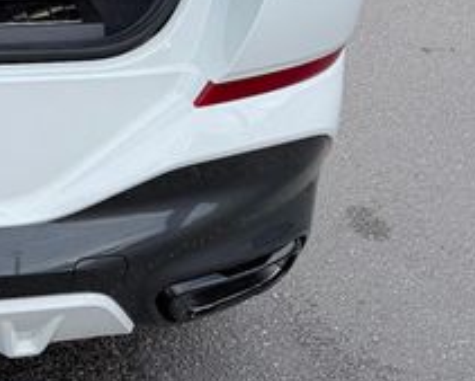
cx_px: -205
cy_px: -122
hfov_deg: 22.7
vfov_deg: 19.7
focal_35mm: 71
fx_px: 999
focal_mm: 6.76
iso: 80
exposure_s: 1/1855
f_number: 1.78
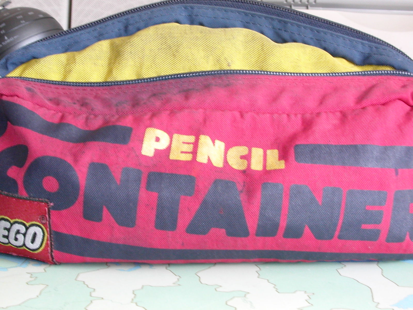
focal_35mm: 49
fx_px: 585
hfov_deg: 38.9
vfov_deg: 29.7
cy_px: 155
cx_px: 206
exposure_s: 1/7.1
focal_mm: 7.5
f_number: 5.2
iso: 200
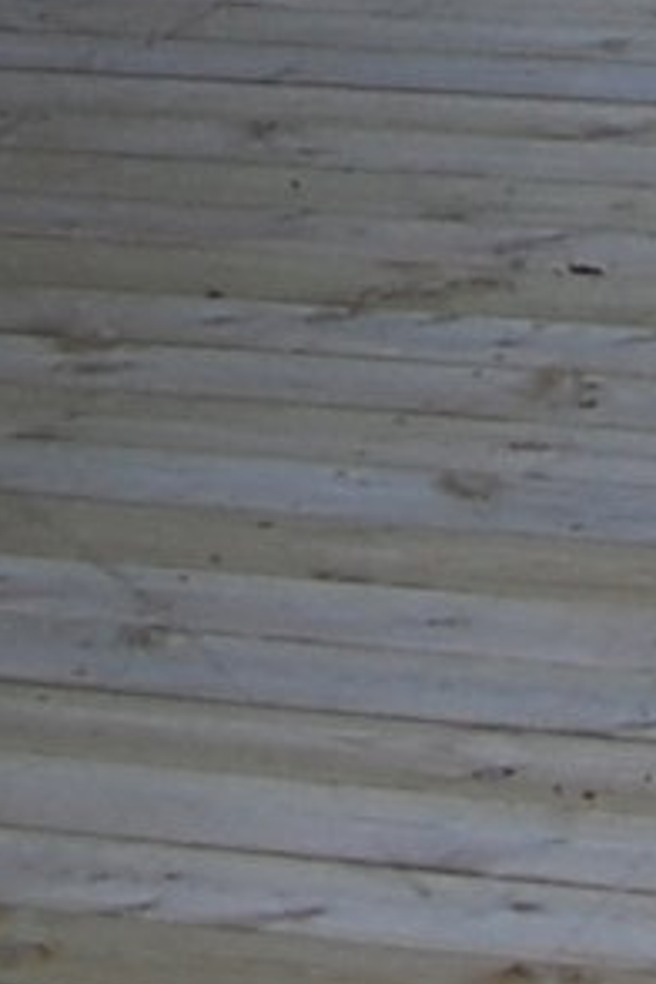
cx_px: -224
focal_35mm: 276
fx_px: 7543
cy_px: -1593
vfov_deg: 6.9
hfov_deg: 5.0
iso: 200
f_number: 7.1
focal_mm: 18
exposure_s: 1/200
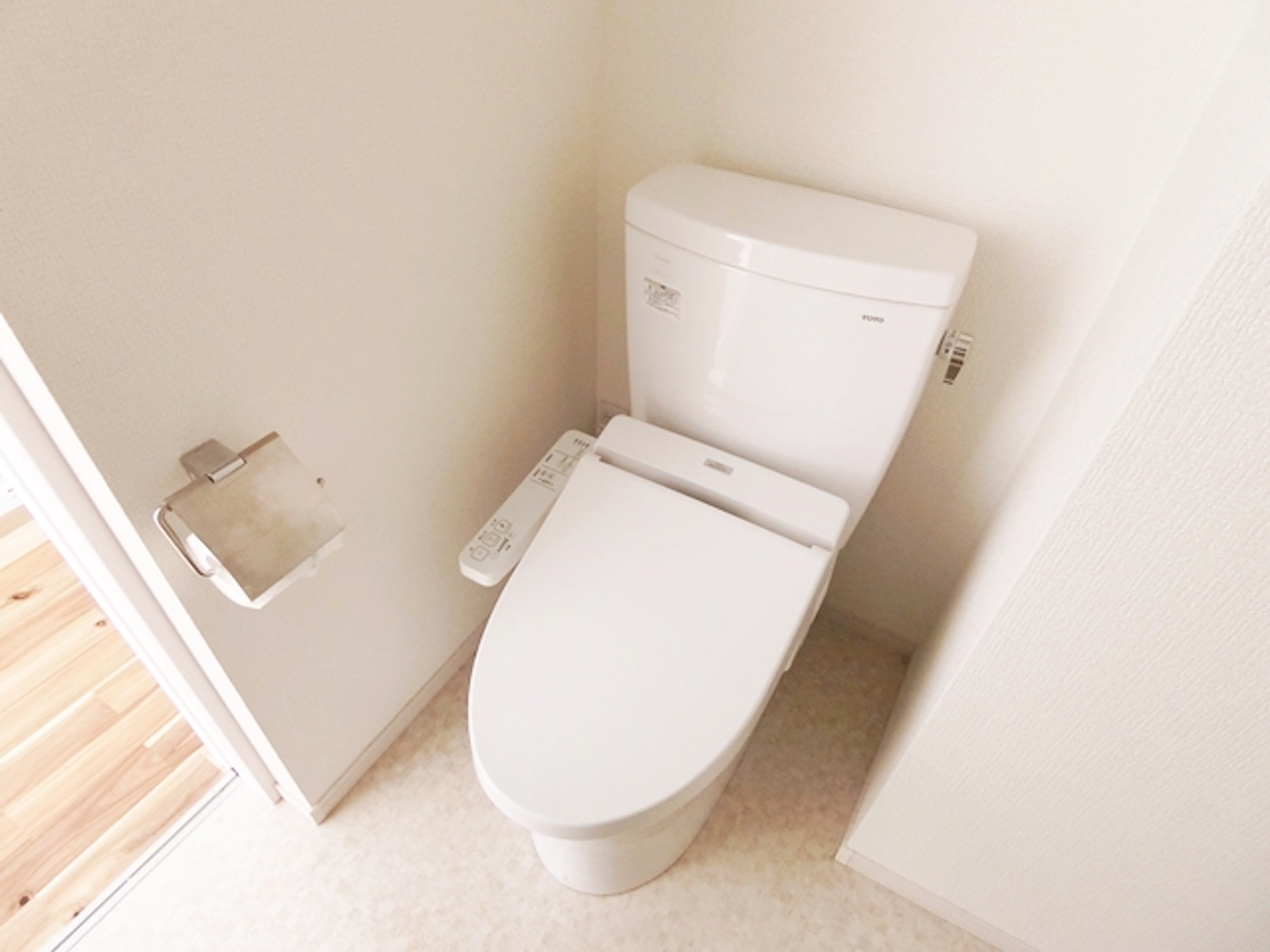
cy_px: 476
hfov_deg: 84.7
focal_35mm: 19
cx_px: 635
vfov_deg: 68.7
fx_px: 697
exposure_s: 1/8
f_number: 2.7
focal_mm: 4.06
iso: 320
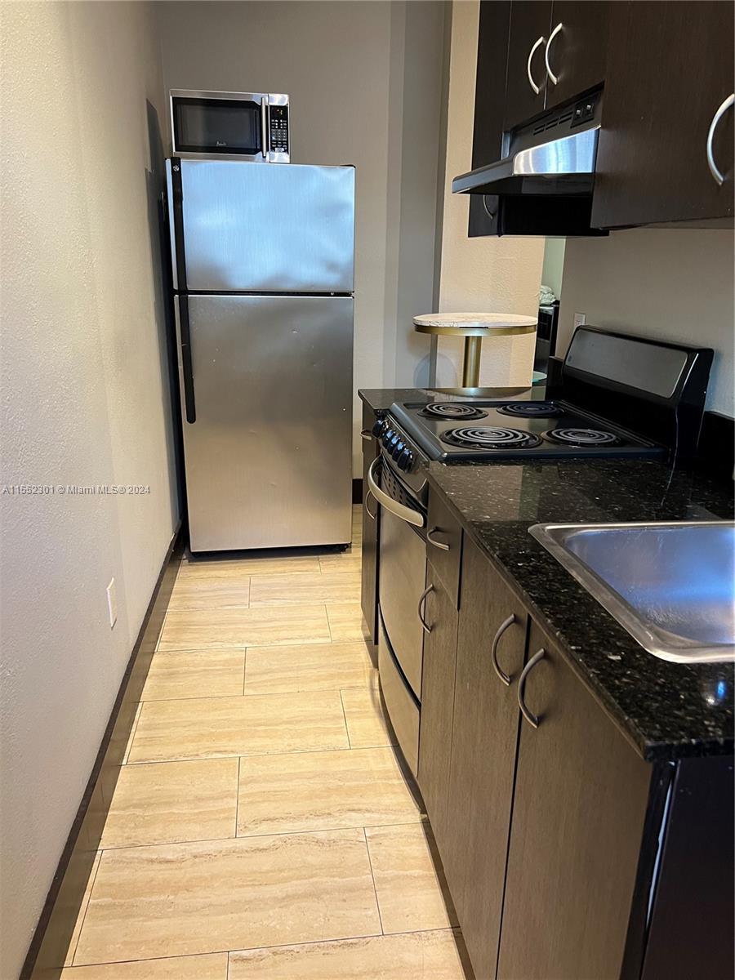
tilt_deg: -18.4
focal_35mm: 26
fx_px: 736
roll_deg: -1.2
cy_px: 490
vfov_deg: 67.3
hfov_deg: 53.1
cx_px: 368
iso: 160
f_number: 1.5
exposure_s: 1/60
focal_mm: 5.7
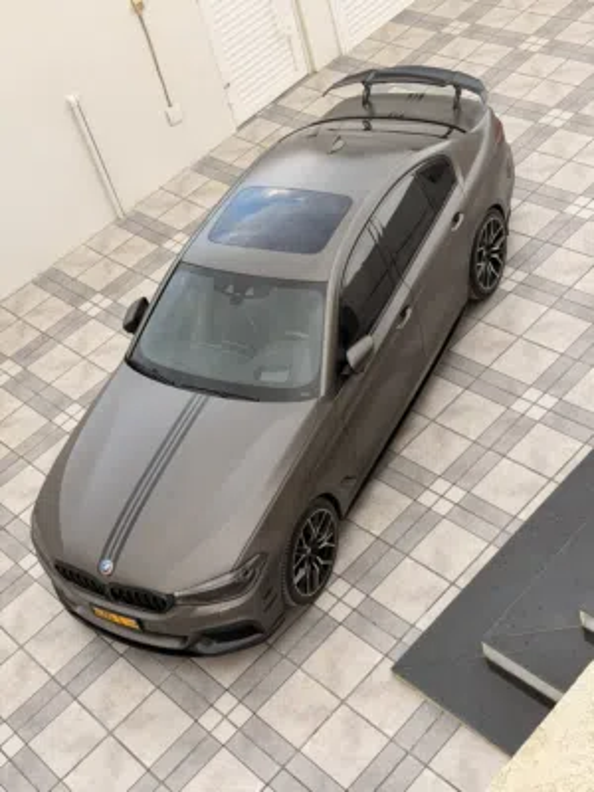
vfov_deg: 39.7
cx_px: 297
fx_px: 1098
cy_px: 396
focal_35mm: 48
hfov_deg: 30.3
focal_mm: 6.76
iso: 64
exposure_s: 1/342
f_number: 1.78
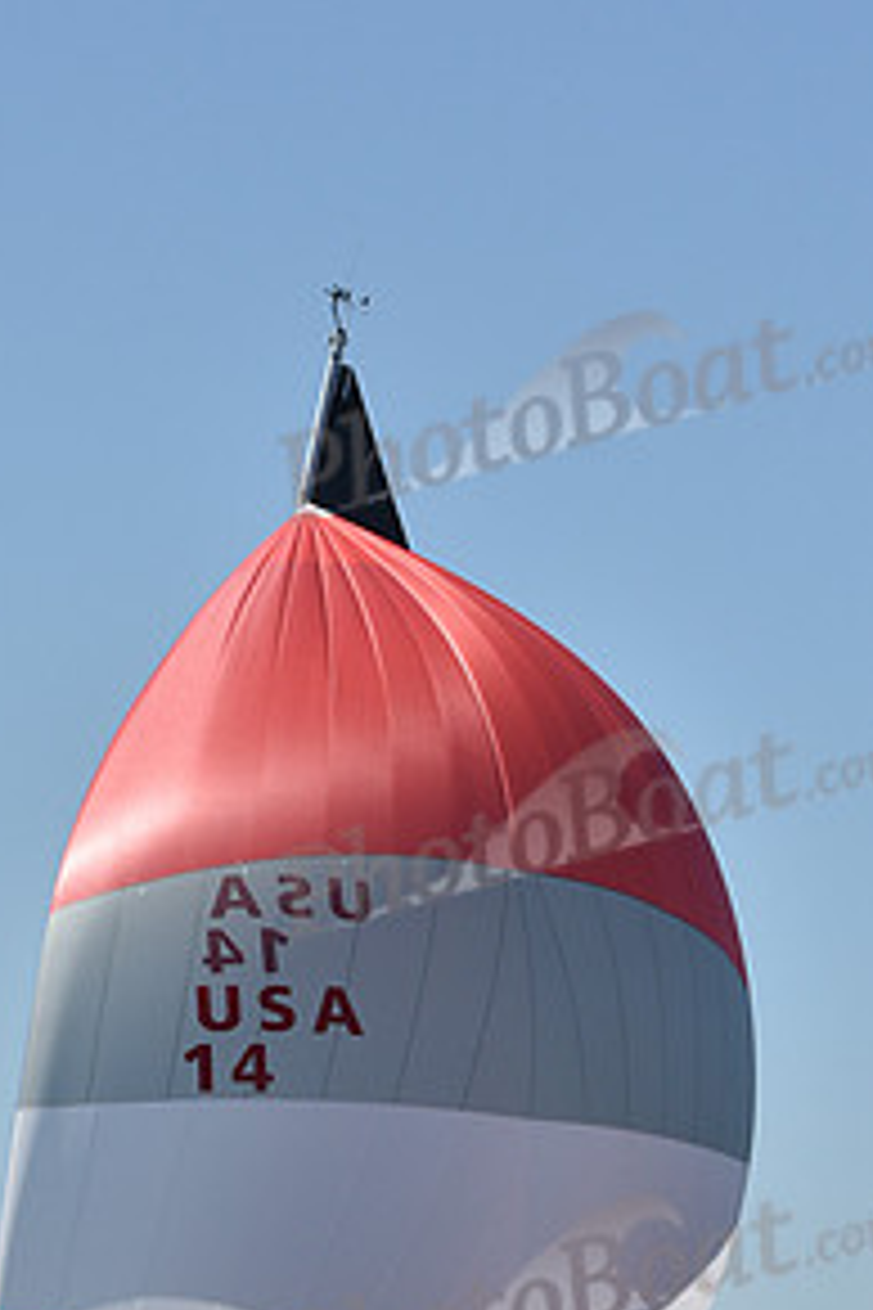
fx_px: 8838
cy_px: 1121
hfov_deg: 5.6
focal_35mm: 243
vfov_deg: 8.5
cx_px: 47
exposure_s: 1/1250
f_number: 8
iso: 250
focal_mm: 122
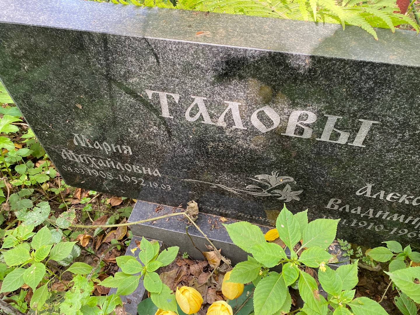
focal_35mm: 26
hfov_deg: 67.3
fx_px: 315
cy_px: 158
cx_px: 210
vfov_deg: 53.1
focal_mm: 4.25
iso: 125
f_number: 1.8
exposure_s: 1/107
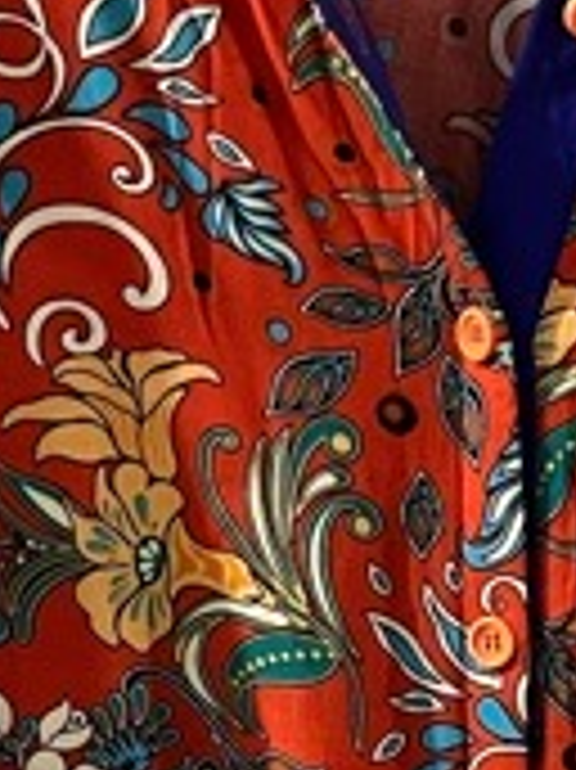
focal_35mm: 152
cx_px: 441
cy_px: 878
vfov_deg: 12.7
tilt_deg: -17.4
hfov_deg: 9.7
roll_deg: +0.8
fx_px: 3377
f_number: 1.6
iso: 800
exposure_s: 1/30
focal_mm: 5.1
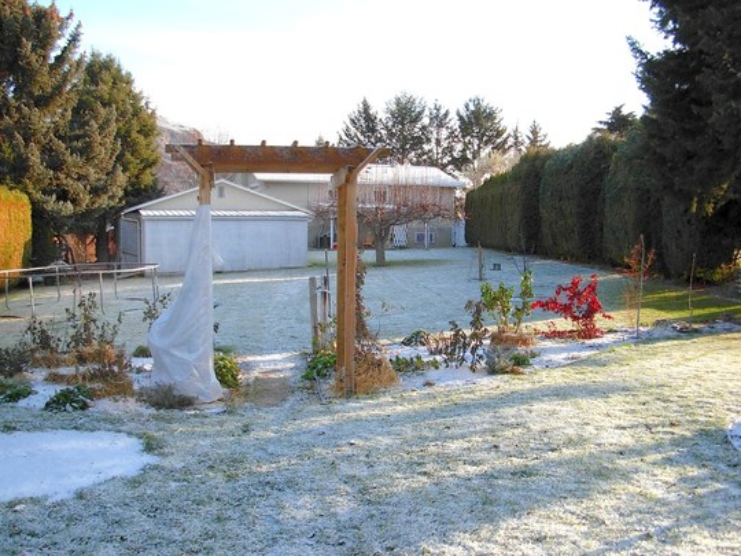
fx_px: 813
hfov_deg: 49.0
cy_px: 278
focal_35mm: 38
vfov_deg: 37.7
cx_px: 370
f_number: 2.9
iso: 79
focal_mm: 6.3
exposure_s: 1/456
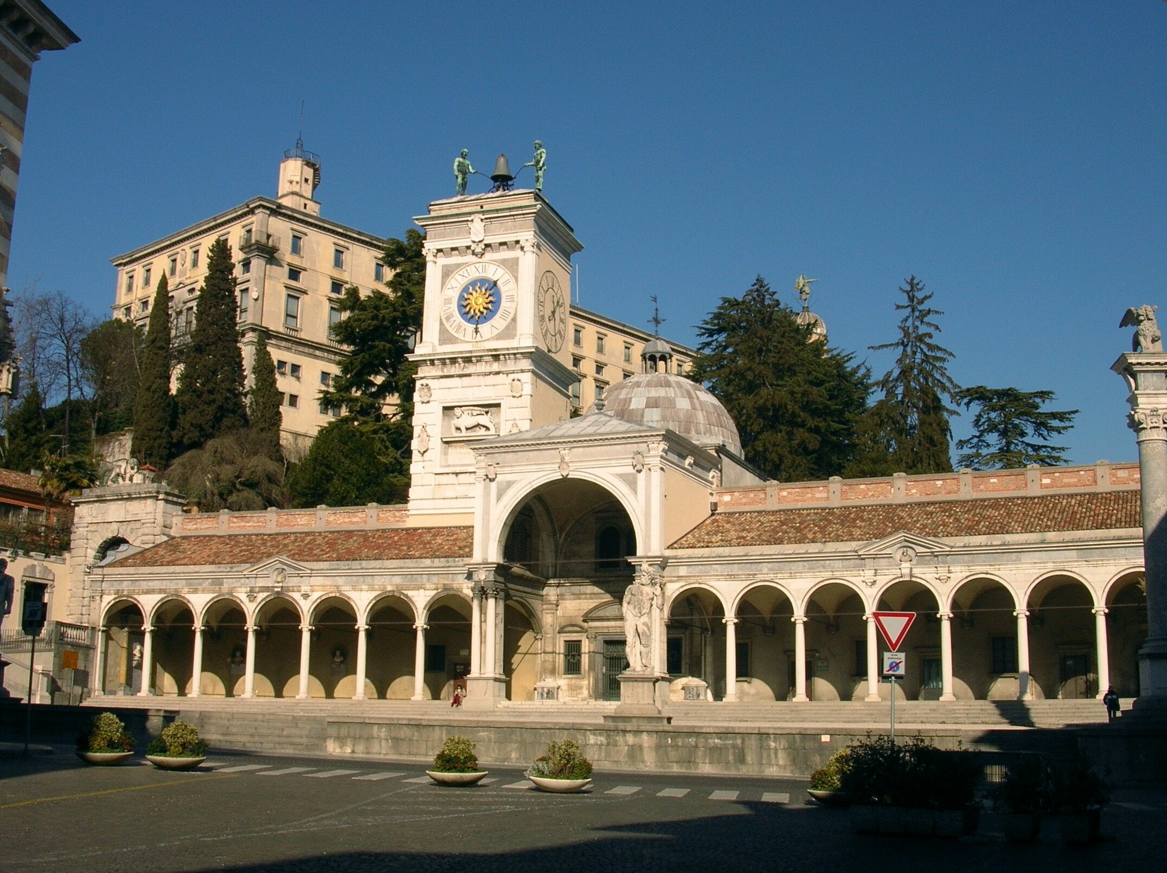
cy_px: 436
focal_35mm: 40
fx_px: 1347
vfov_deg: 35.9
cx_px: 584
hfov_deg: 46.8
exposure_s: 1/484
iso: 50
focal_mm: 6.6
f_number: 5.9
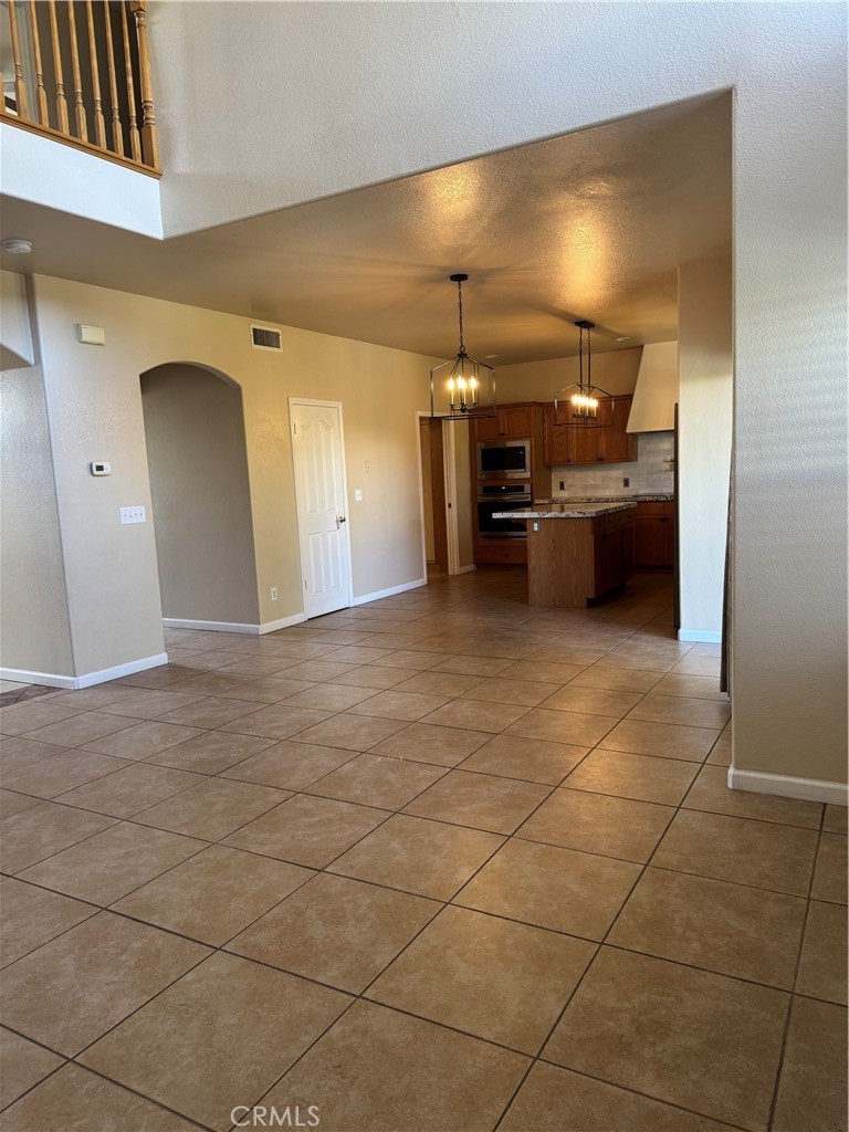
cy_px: 566
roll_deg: +3.3
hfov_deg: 56.8
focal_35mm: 24
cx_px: 424
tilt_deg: -7.3
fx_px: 785
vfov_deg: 71.6
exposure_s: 1/60
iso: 125
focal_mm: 6.76
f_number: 1.78
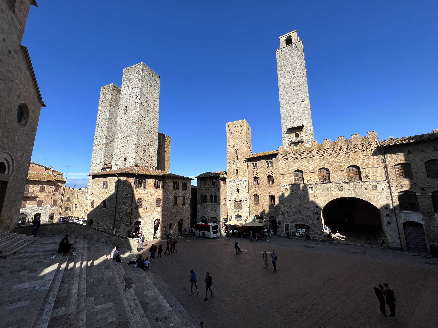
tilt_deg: +10.1
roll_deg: +0.6
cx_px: 219
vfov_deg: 89.9
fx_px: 164
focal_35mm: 13
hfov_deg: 106.2
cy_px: 164
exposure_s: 1/2016
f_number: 1.8
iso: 32
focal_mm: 1.57
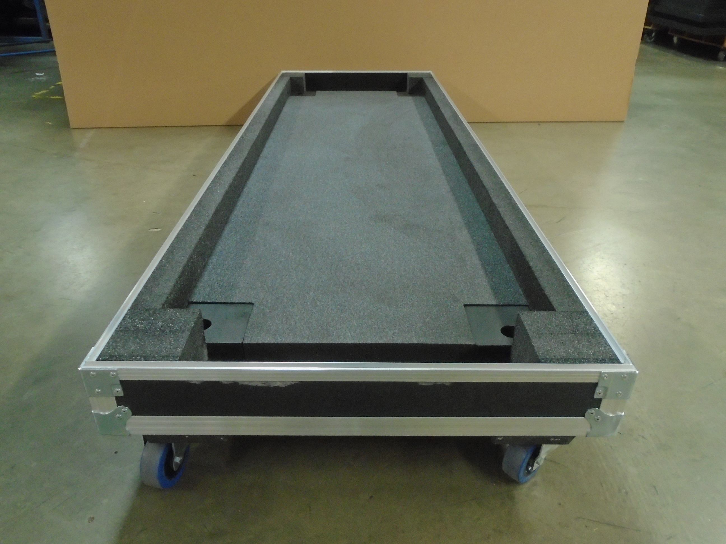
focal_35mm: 26
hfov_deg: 67.3
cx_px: 363
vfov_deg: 53.1
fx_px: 545
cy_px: 272
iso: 400
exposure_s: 1/13
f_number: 3.2
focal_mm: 4.6
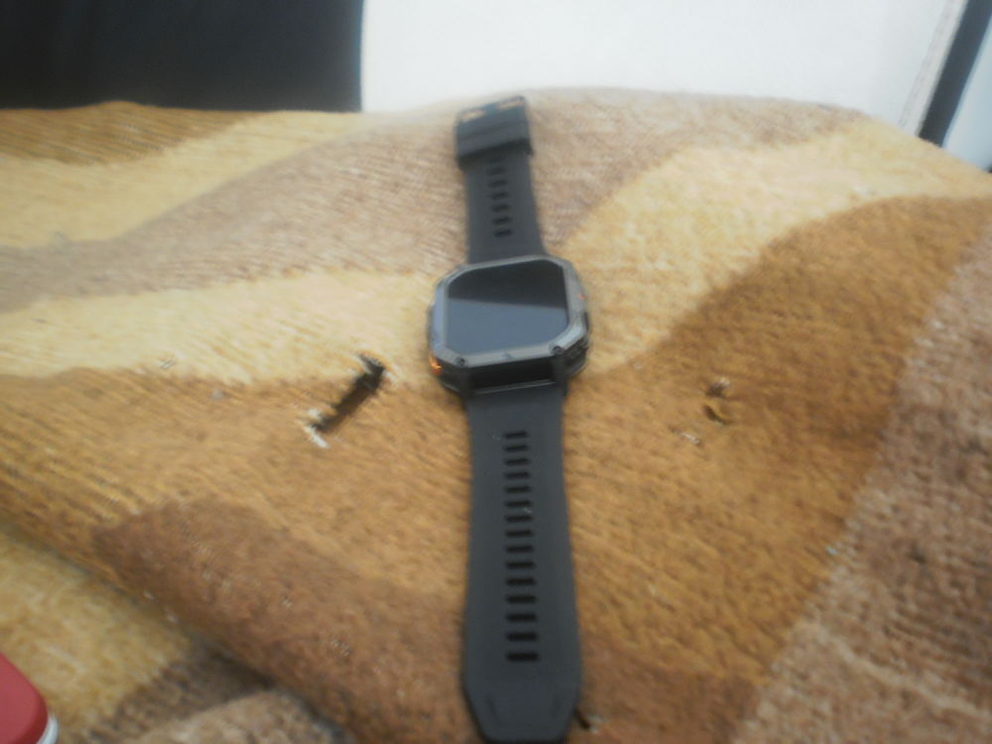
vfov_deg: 34.3
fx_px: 1204
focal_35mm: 42
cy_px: 372
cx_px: 496
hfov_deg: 44.8
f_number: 3.5
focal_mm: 7.4
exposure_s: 1/2
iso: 250
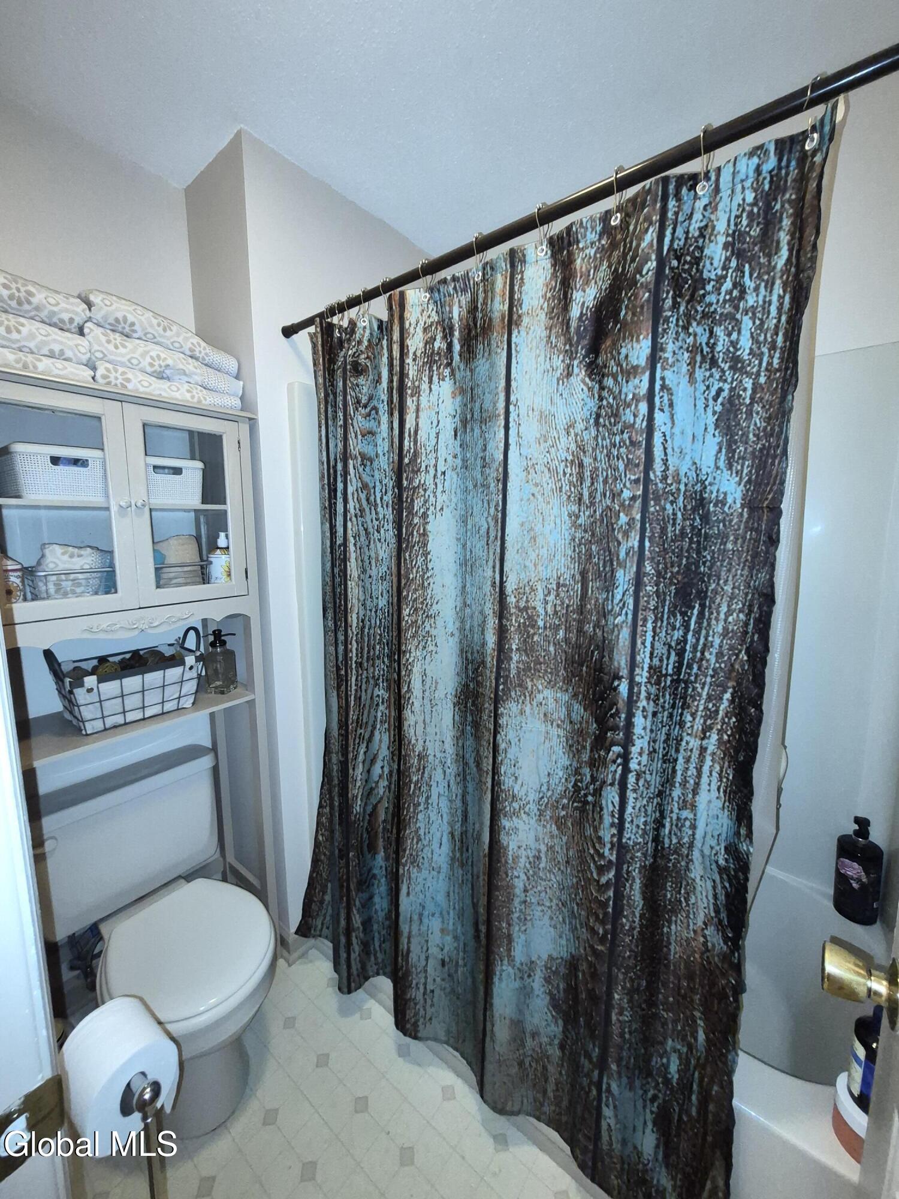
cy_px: 600
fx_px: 450
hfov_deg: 89.9
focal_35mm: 13
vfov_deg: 106.2
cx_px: 450
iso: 400
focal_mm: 1.74
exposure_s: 1/40
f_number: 2.2
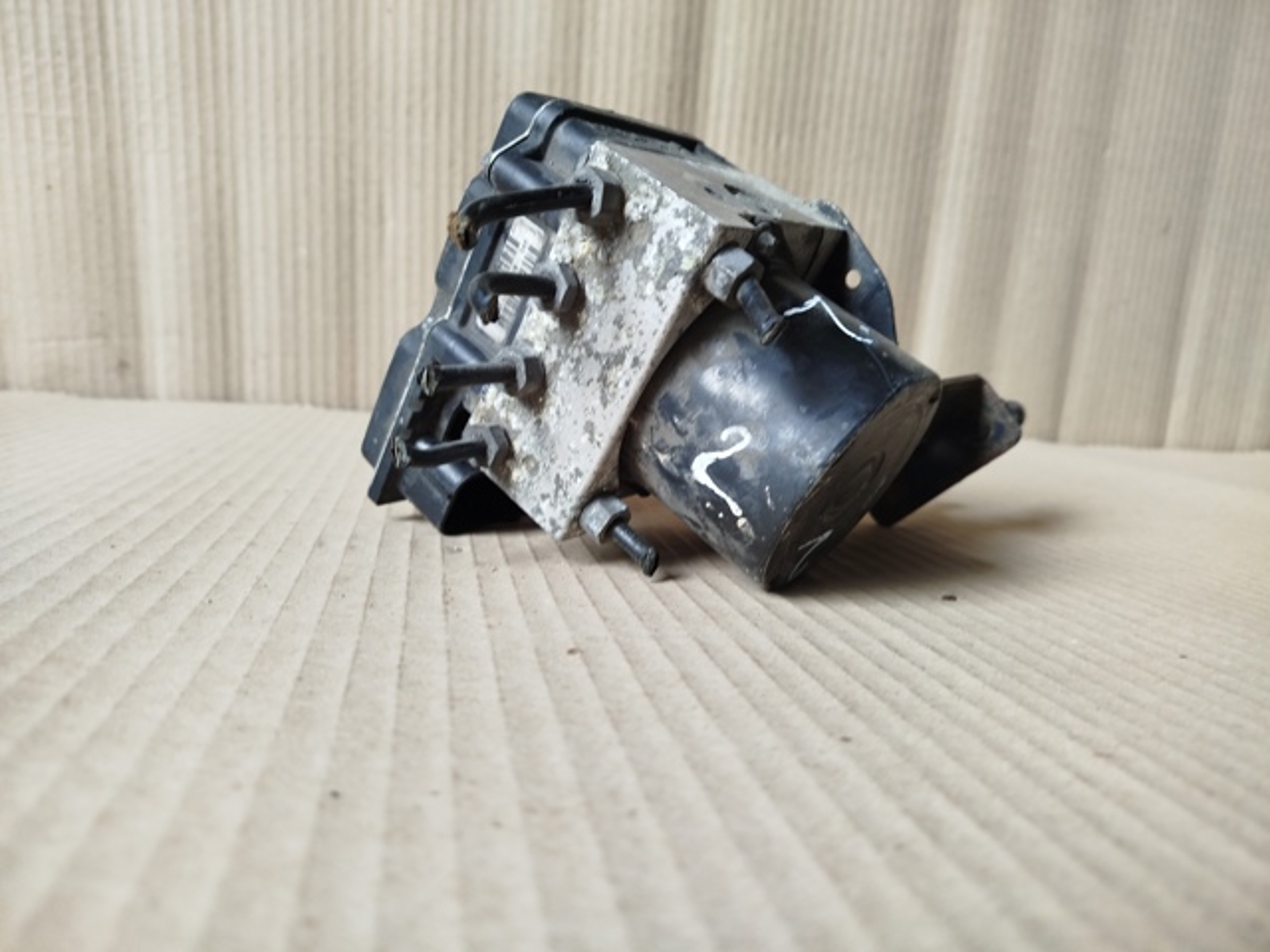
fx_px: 881
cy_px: 476
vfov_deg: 56.8
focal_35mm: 24
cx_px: 635
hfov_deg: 71.6
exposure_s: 1/33
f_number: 1.7
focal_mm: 5.31
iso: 200
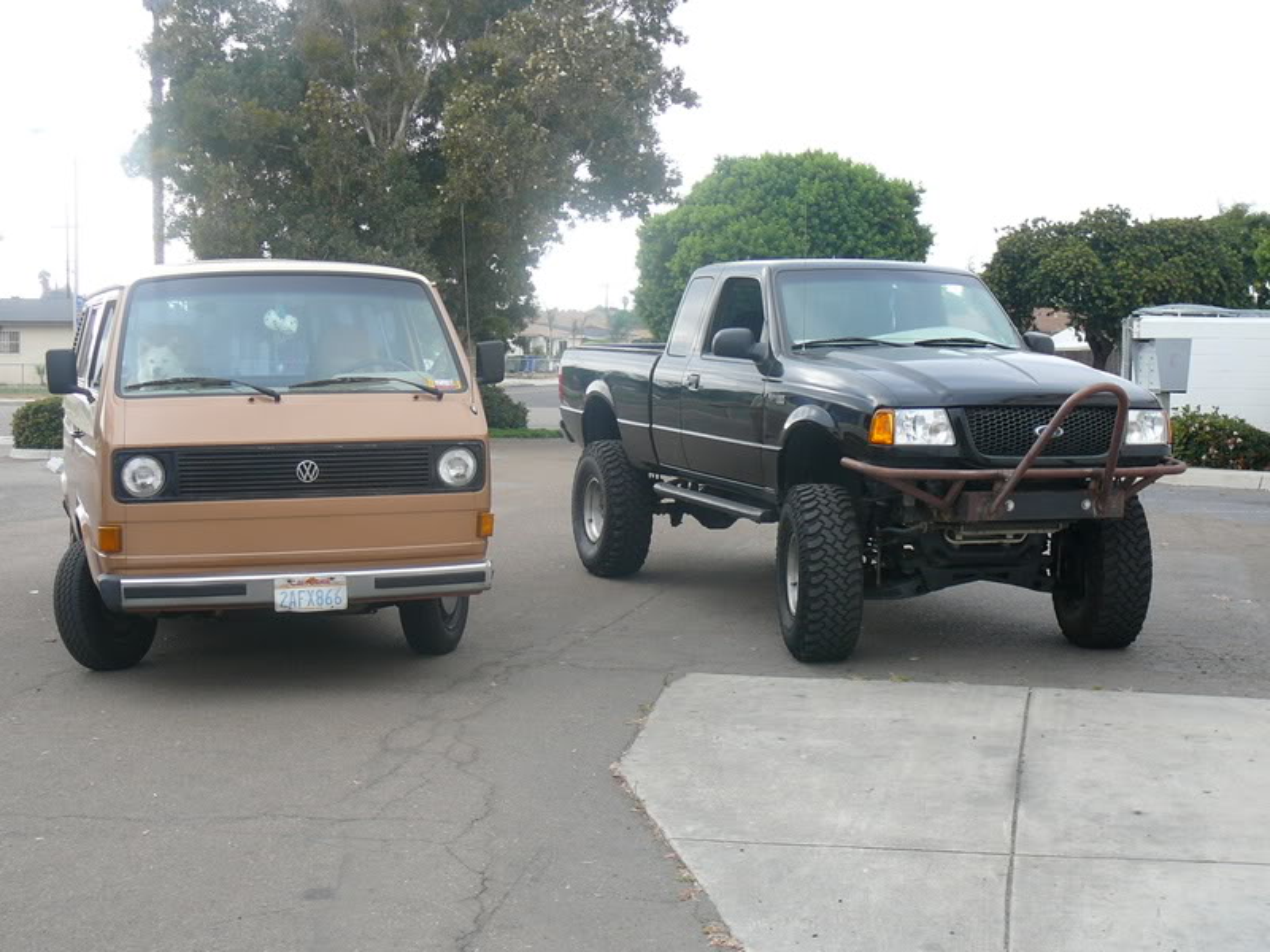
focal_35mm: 52
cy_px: 476
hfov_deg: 36.8
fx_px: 1908
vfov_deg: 28.0
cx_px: 635
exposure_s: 1/100
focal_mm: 7.8
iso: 80
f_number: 3.4
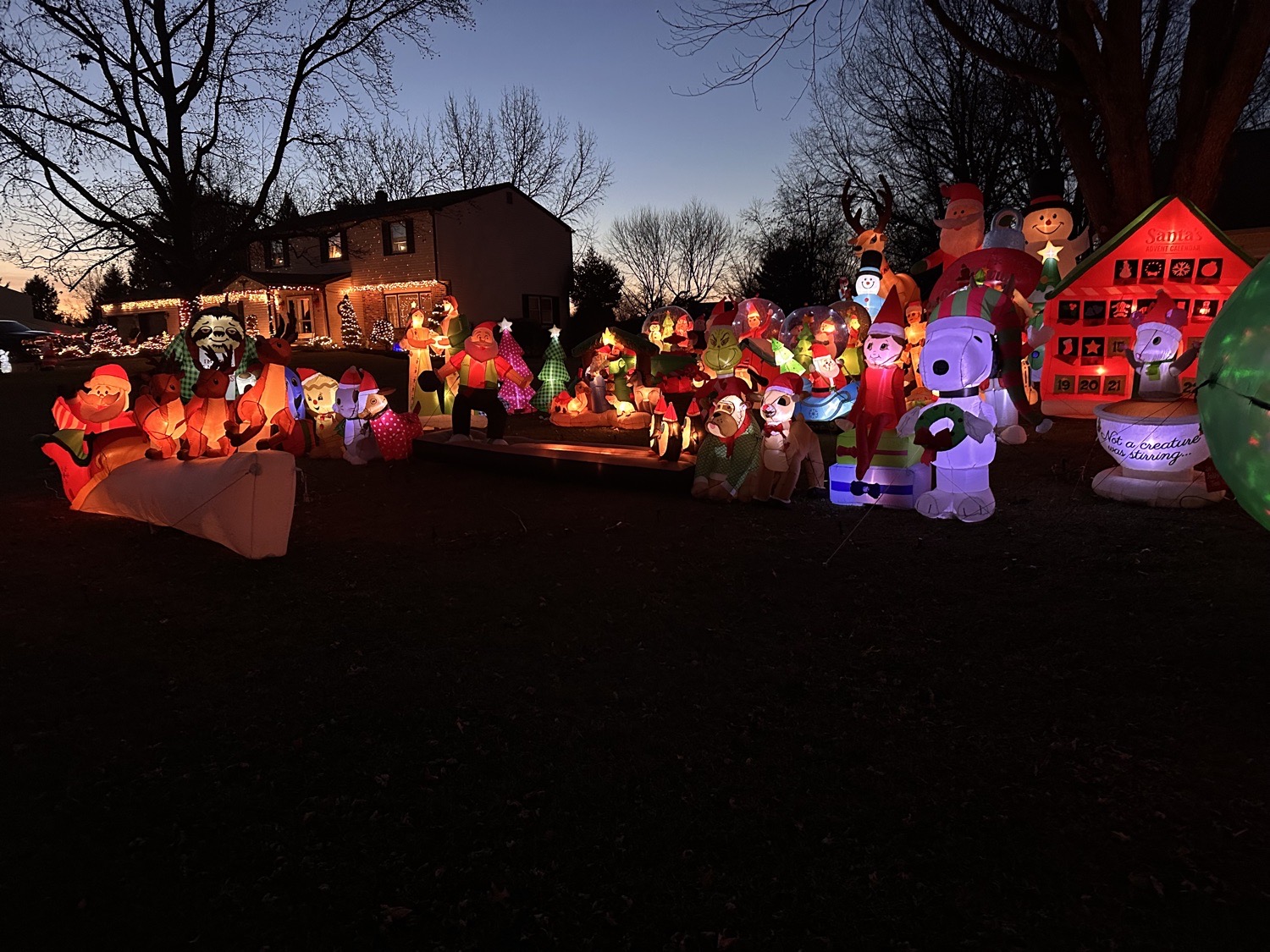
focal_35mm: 24
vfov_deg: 56.8
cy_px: 476
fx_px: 881
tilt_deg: -9.3
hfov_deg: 71.6
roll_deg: +1.5
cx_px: 635
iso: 1000
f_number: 1.78
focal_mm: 6.86
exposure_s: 1/30
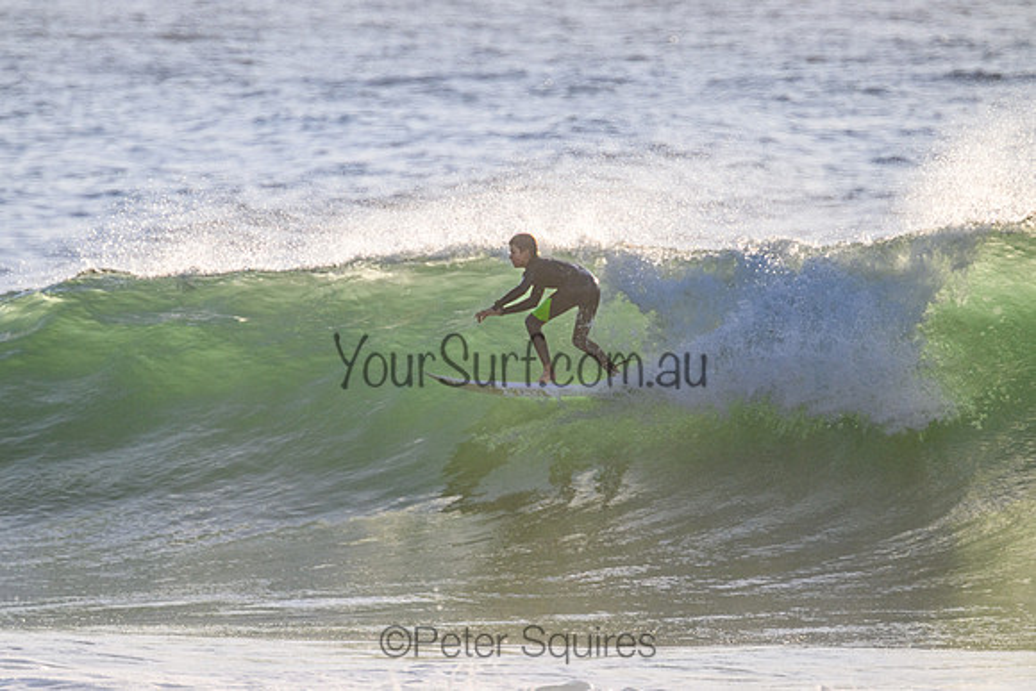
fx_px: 23027
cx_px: 518
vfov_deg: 1.7
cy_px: 346
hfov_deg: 2.6
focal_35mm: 800
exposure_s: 1/2000
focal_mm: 800
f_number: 11
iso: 1250
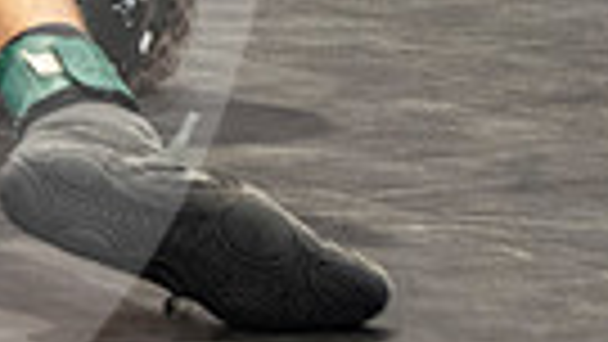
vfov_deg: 1.0
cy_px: 20
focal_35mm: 1173
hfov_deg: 1.8
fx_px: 18915
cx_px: -537
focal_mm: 165
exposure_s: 1/1000
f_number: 2.8
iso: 3200
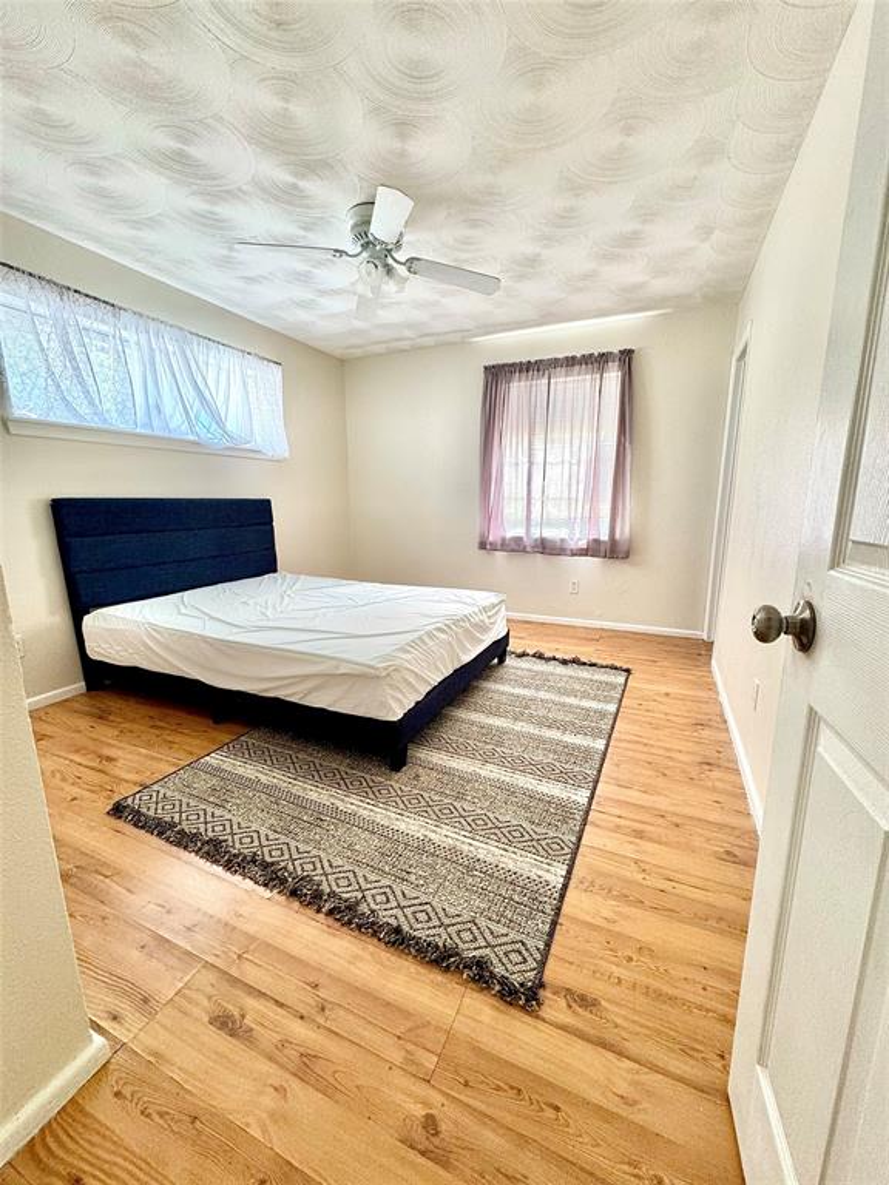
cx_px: 444
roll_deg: +0.3
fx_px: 479
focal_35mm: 14
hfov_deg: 85.7
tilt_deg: -11.7
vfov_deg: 102.1
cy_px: 592
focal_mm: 2.22
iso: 160
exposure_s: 1/99
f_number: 2.2
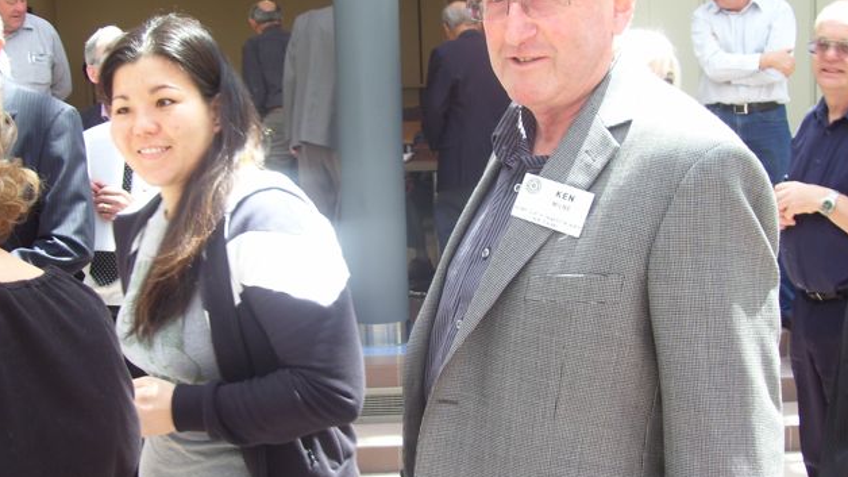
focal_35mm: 50
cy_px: 235
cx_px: 428
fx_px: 1124
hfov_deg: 41.3
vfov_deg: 23.9
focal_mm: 7.6
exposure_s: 1/45
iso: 80
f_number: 3
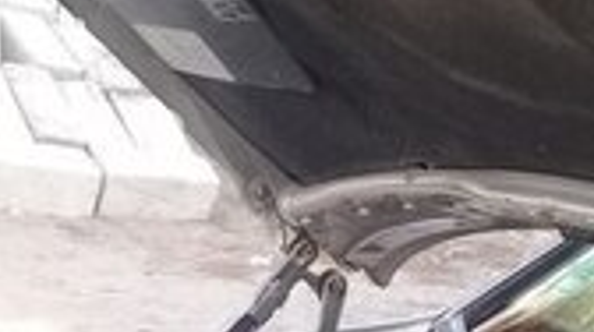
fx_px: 2092
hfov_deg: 16.1
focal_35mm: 133
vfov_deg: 8.6
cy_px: 645
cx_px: 202
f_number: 2.2
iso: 80
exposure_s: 1/100
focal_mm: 3.3
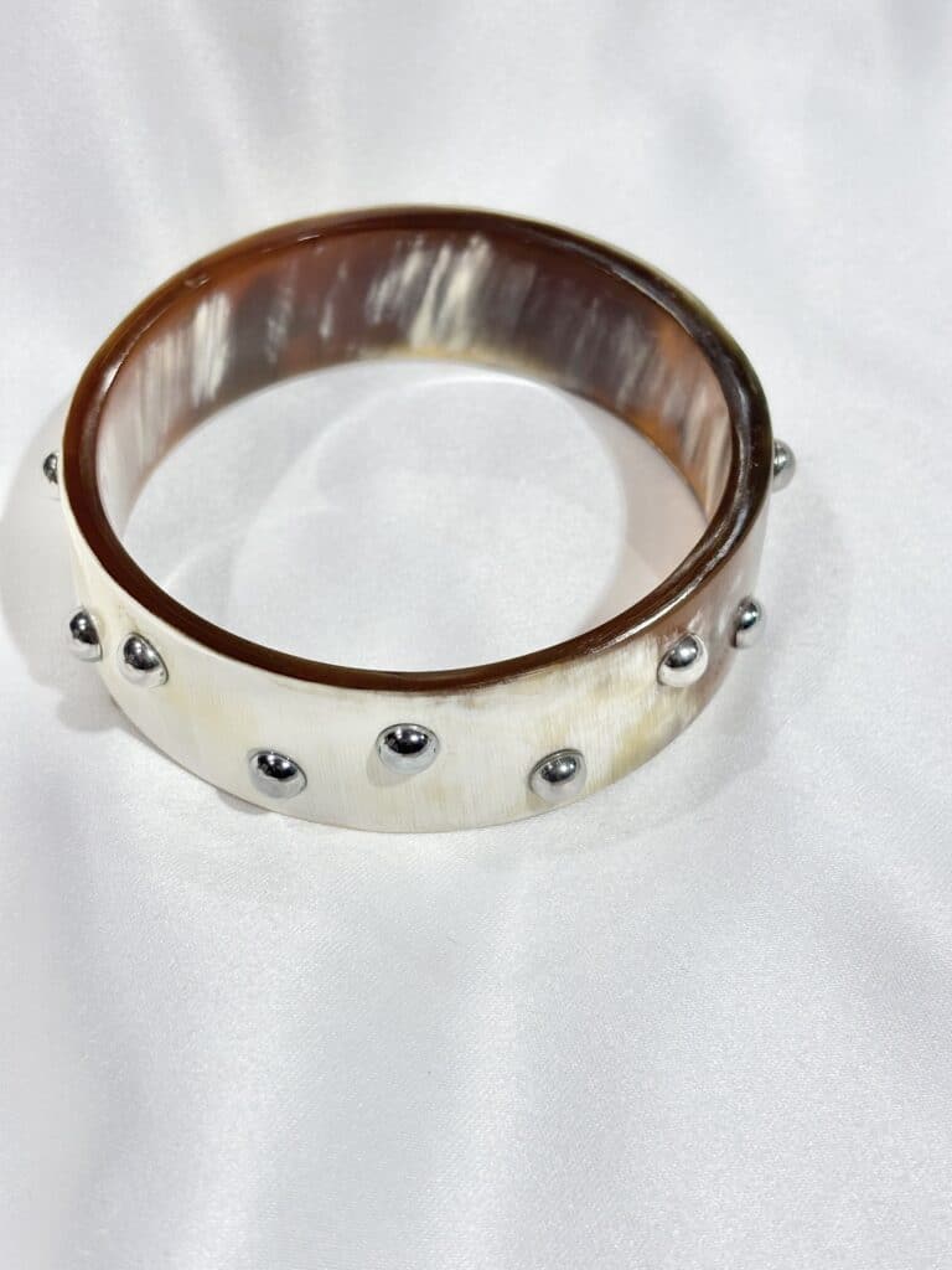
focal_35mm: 52
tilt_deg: -38.1
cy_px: 635
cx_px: 476
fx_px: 1907
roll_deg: +8.6
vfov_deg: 36.8
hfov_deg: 28.0
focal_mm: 5.96
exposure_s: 1/264
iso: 32
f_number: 1.6
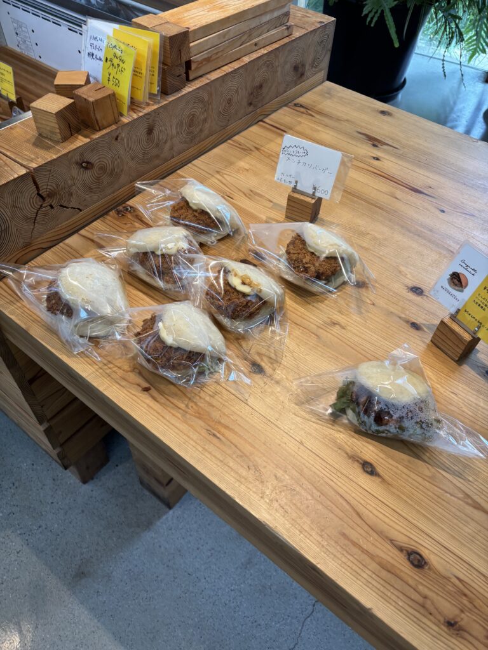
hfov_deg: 53.1
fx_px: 489
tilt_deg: -52.0
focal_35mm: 26
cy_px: 325
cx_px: 244
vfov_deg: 67.3
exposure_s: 1/123
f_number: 1.6
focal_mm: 5.96
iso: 40
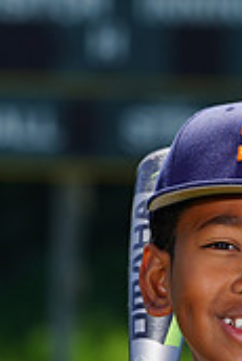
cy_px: 491
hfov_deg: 1.8
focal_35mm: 783
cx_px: 260
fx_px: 7879
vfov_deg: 2.6
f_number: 8
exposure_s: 1/250
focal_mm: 232
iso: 100
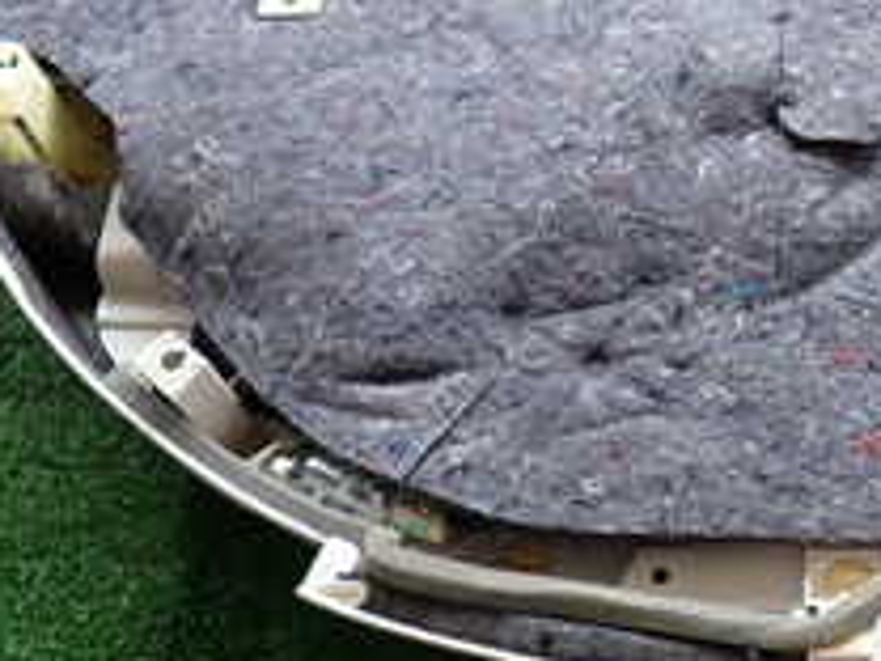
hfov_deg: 26.3
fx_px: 1832
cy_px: 72
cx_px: 750
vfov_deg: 20.1
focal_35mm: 72
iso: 100
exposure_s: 1/100
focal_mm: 4.5
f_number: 2
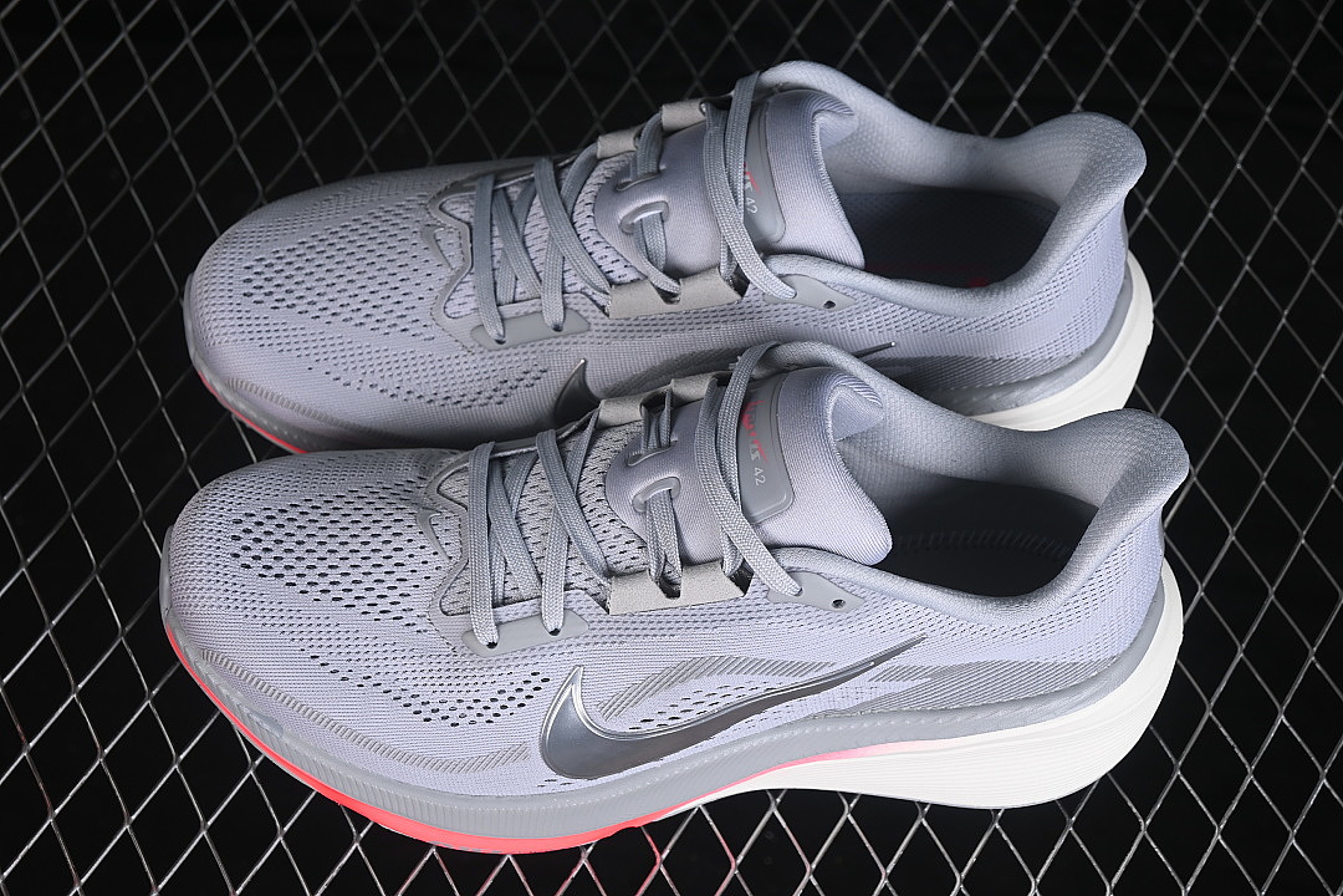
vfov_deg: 18.2
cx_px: 672
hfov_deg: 27.0
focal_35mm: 75
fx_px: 2798
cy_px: 448
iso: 160
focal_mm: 50
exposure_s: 1/80
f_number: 7.1
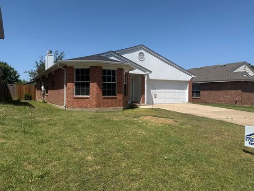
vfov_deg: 54.9
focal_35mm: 25
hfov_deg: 69.4
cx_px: 128
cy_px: 93
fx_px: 183
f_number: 1.78
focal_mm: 6.76
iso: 80
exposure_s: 1/6173
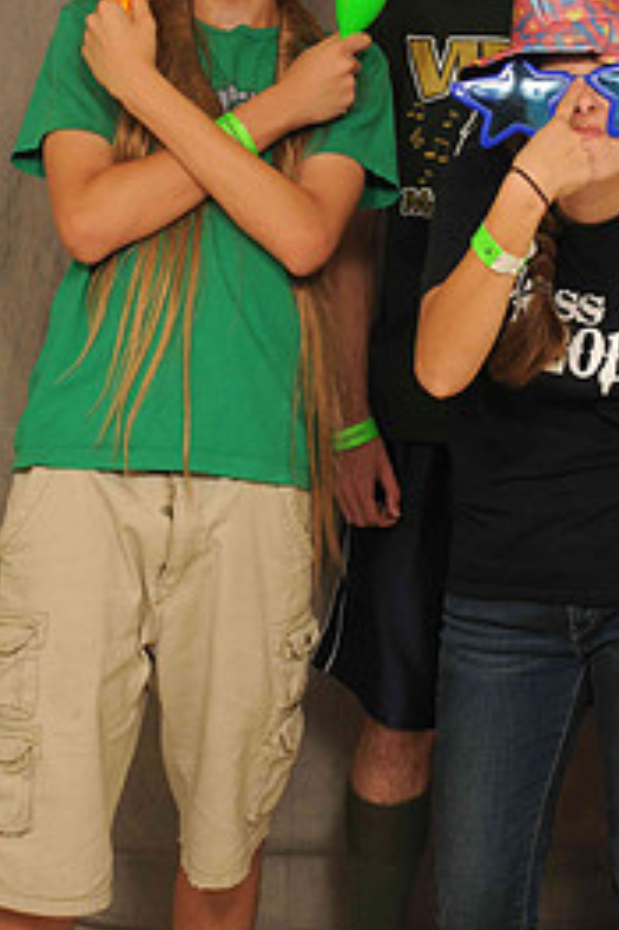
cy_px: 332
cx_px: 501
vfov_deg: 24.7
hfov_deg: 16.5
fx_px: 2118
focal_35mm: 82
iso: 200
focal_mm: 32
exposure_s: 1/125
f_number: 6.3
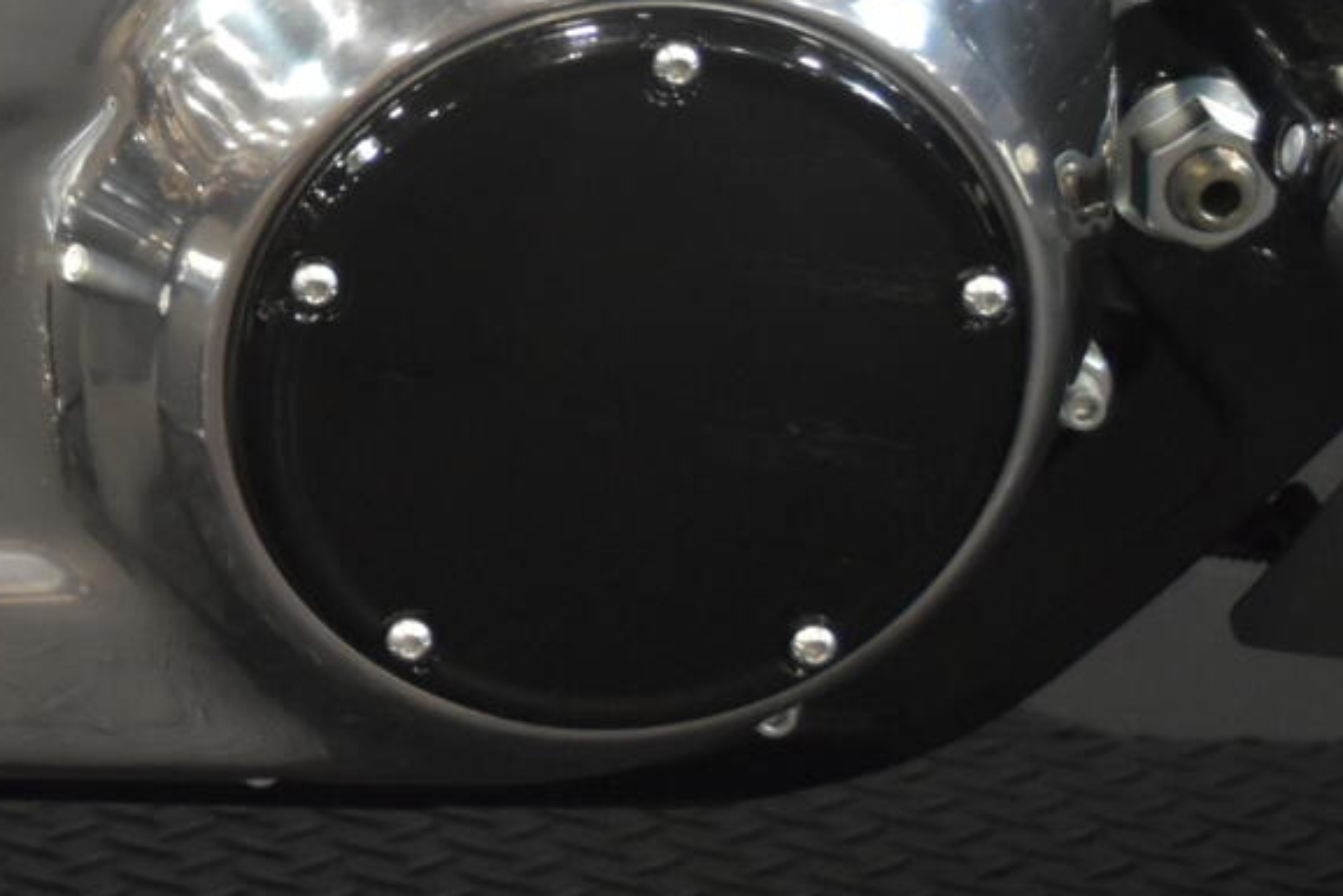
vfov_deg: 9.0
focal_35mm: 151
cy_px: -299
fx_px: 5624
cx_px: -461
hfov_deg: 13.1
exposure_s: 1/30
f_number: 4.5
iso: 1250
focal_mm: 29
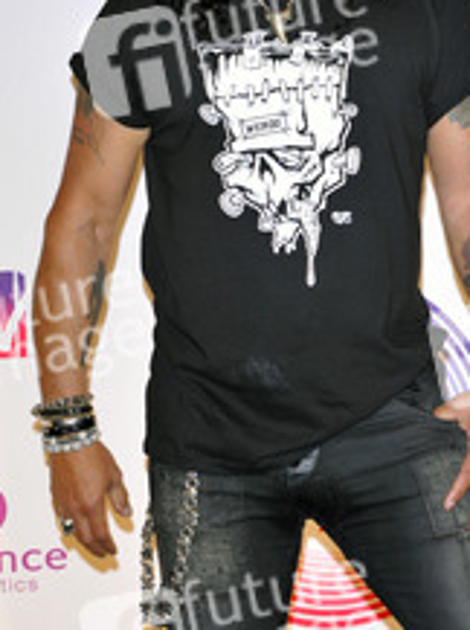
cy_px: 195
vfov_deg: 9.9
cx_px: 315
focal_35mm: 199
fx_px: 3613
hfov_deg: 7.4
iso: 800
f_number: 7.1
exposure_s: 1/250
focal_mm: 112
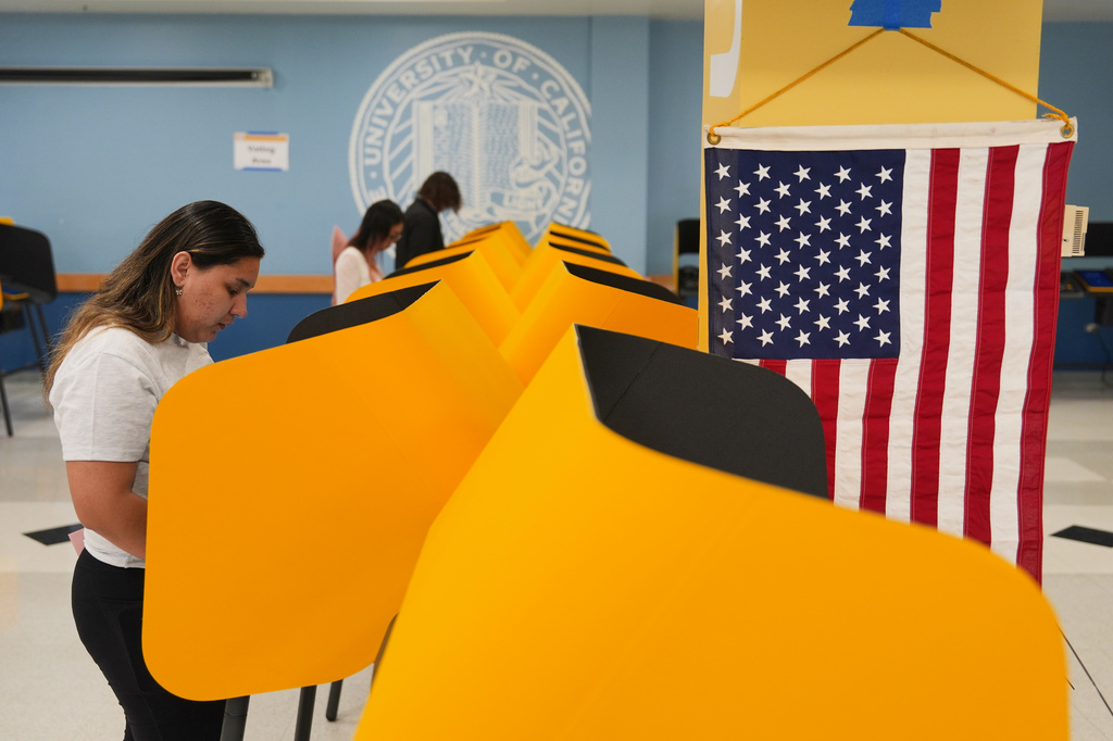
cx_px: 556
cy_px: 370
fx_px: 1236
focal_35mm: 40
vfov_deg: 33.4
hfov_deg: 48.5
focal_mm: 40
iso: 500
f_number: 2.8
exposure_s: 1/250
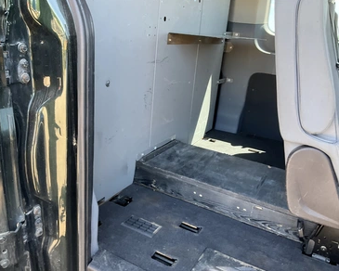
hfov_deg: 57.2
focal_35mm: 31
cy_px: 137
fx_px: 311
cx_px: 168
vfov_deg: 47.1
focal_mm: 3
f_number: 1.8
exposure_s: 1/118
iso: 64
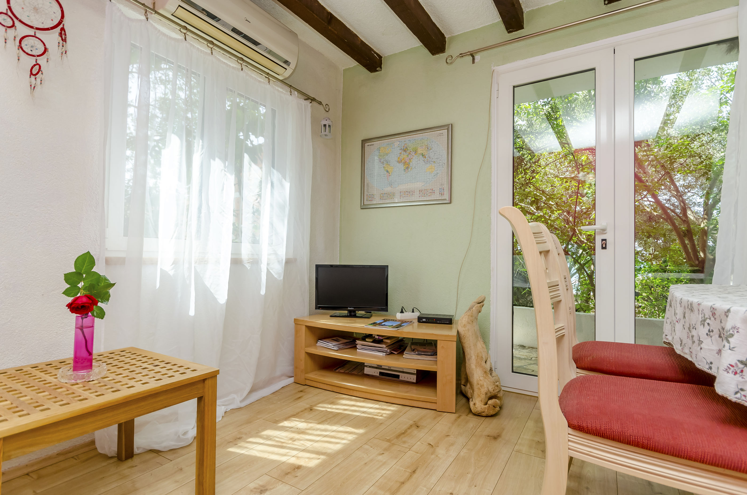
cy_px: 248
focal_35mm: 18
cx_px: 374
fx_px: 373
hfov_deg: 90.1
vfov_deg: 67.2
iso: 250
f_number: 9
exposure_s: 1/125
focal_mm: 12
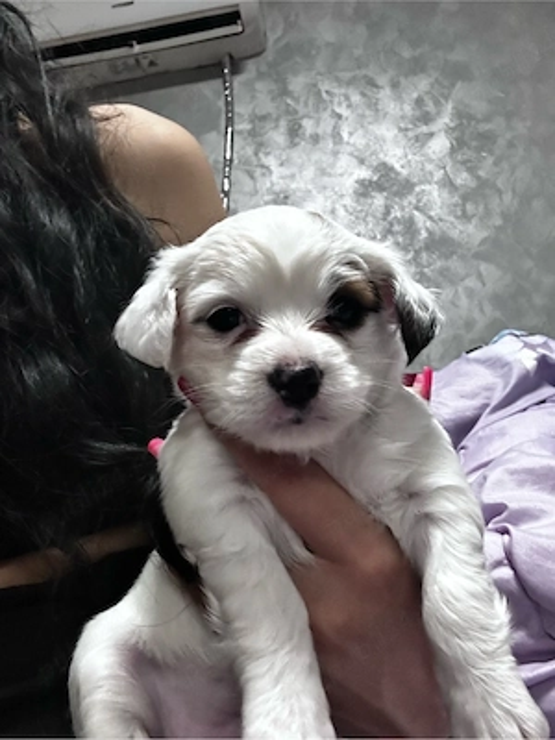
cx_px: 278
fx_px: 641
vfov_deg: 60.0
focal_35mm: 30
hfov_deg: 46.8
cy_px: 370
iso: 320
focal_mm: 2.69
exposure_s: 1/54
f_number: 1.9
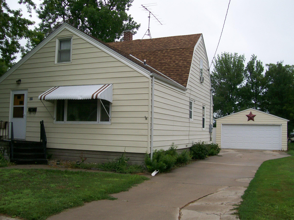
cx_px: 147
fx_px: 306
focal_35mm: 36
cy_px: 110
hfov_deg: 51.4
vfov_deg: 39.7
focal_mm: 6
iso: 80
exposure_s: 1/793
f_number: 2.7
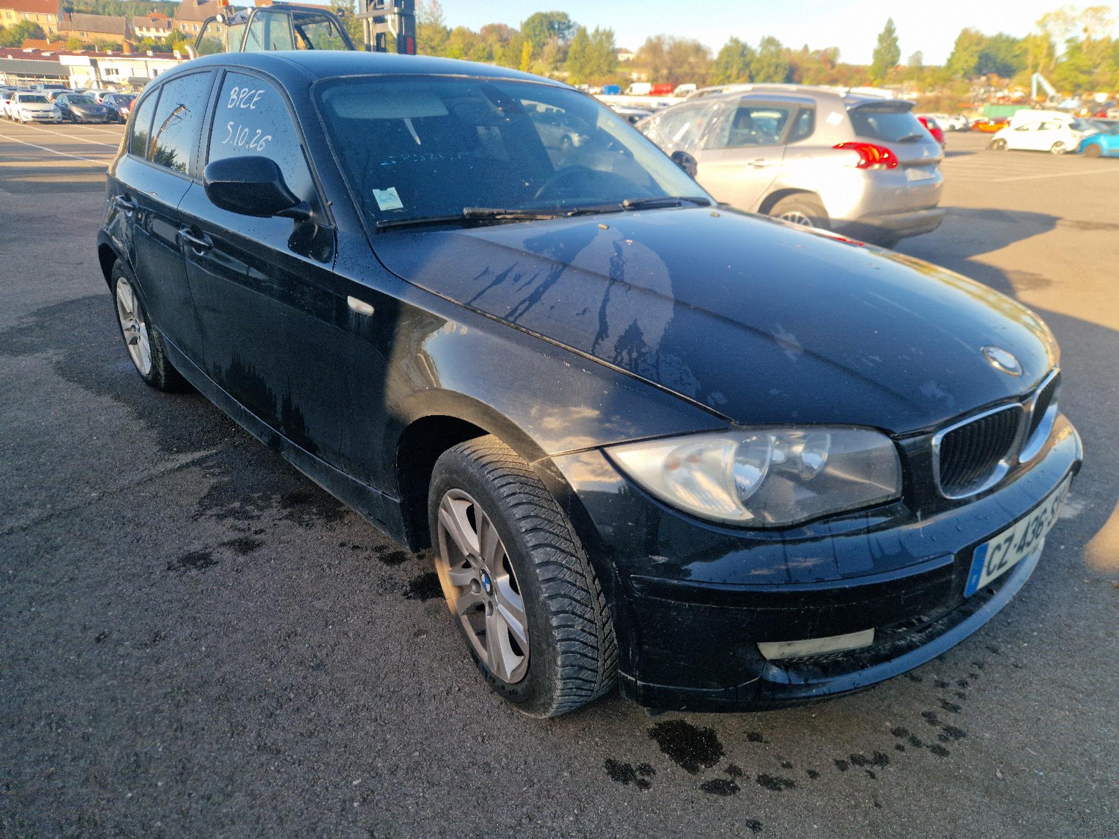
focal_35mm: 23
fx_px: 744
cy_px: 420
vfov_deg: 58.9
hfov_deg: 73.9
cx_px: 560
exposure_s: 1/357
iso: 50
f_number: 1.8
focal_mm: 5.4
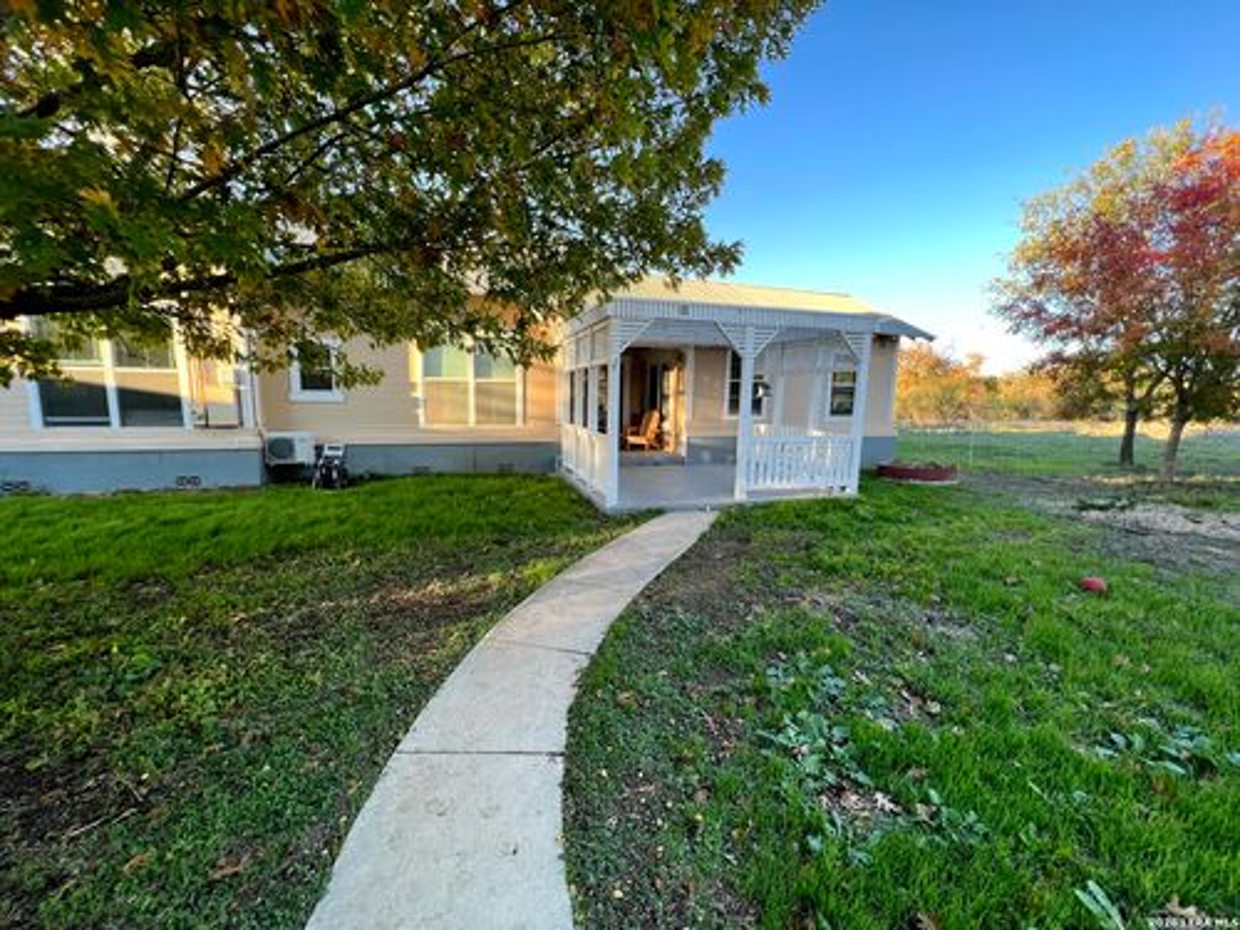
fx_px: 466
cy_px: 465
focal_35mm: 13
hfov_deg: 106.2
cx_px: 620
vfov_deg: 89.9
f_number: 1.8
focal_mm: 1.57
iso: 32
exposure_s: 1/126
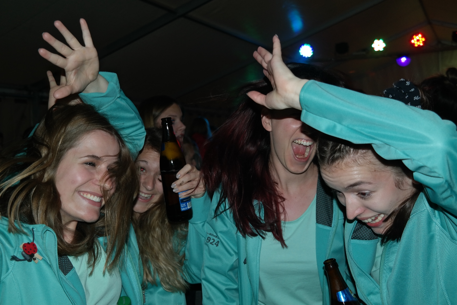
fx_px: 558
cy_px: 152
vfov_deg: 30.5
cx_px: 228
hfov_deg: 44.5
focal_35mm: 44
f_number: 4
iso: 400
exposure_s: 1/50
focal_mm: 29
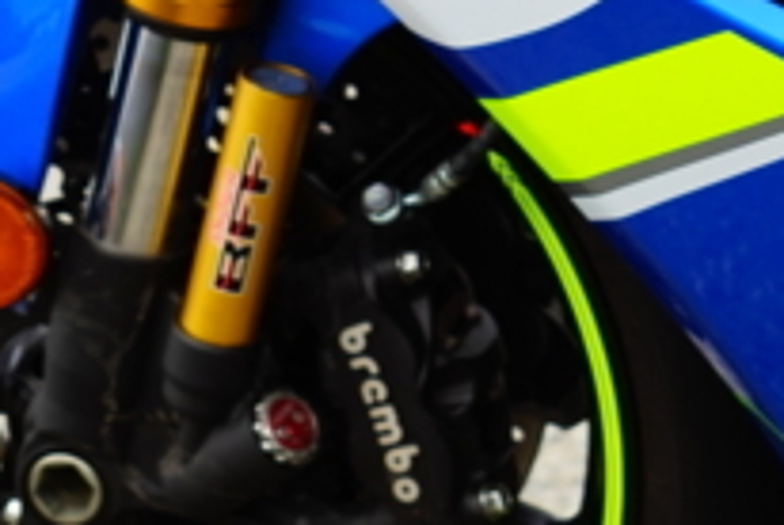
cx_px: 849
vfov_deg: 7.2
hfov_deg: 10.7
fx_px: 4144
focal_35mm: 190
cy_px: 84
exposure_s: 1/90
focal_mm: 49
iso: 100
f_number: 5.6
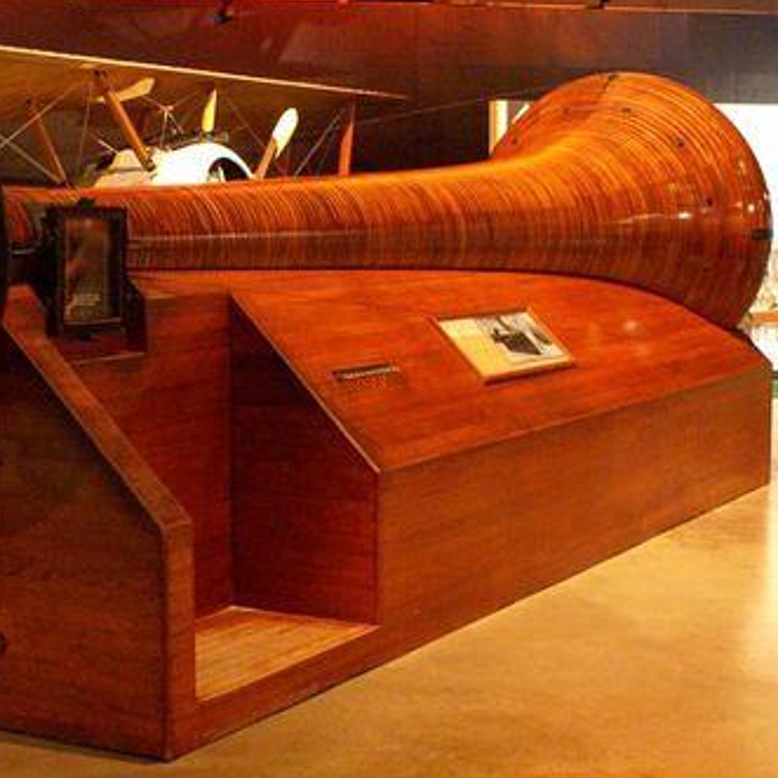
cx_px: 270
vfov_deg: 25.0
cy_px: 383
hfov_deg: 24.9
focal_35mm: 69
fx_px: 1755
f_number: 4.5
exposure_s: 1/8
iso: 3200
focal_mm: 28
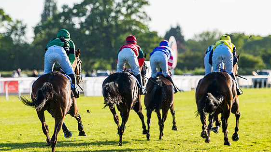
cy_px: 101
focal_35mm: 318
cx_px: 128
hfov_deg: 6.8
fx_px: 2284
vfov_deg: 3.8
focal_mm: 180
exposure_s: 1/2500
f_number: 4
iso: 400
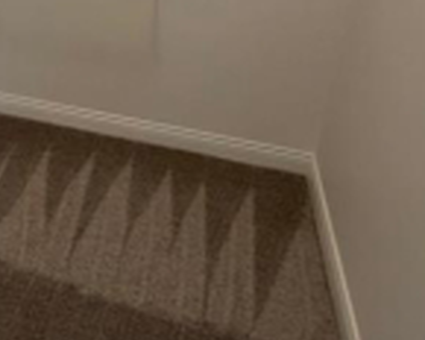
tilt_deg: -17.9
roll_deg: -1.1
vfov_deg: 23.6
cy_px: 41
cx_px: -189
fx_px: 792
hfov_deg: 24.4
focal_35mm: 63
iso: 250
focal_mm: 2.22
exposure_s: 1/120
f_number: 2.2
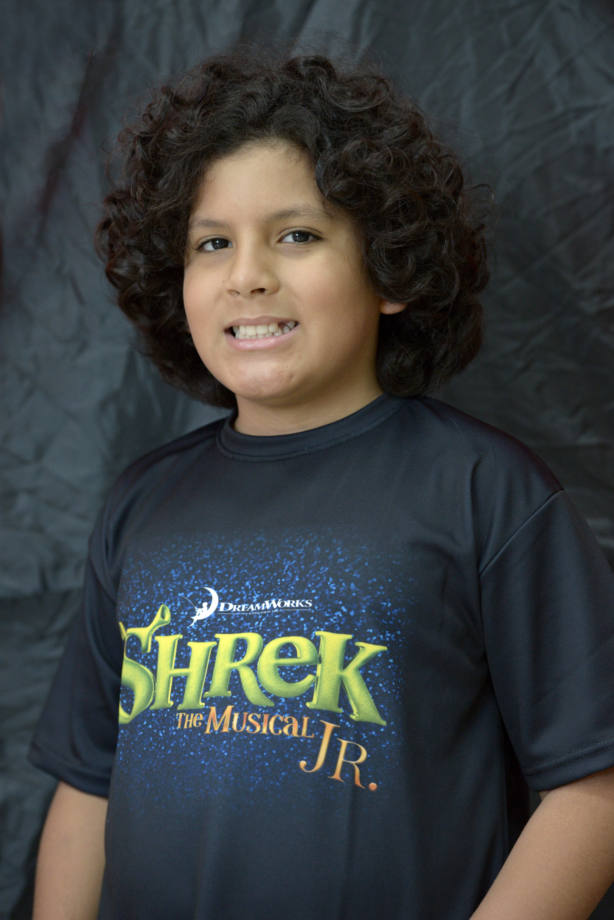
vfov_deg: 18.6
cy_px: 460
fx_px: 2811
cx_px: 307
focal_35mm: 110
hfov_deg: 12.5
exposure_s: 1/100
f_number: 3.5
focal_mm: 110
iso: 2000
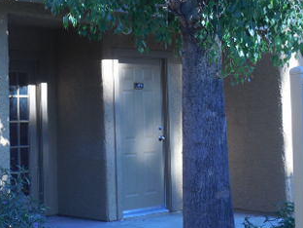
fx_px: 718
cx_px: 82
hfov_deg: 23.6
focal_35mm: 82
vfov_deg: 18.0
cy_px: 82
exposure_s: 1/160
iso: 125
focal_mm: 7.1
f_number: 3.6
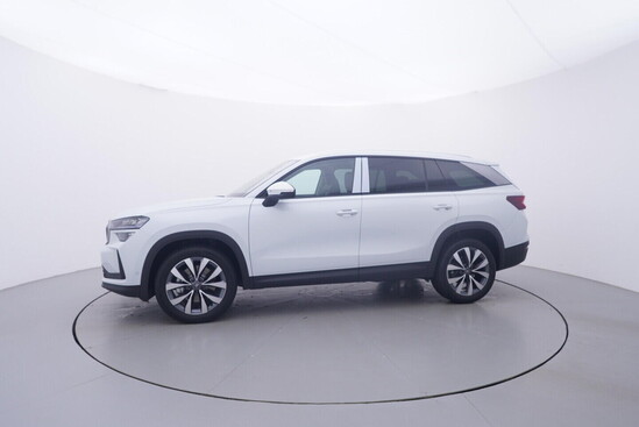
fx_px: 400
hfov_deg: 77.3
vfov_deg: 56.2
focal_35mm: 22
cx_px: 320
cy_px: 214
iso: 200
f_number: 5
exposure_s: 1/80
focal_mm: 15
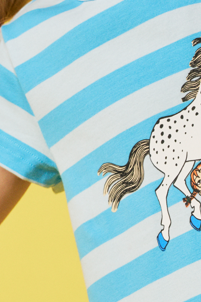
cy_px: 271
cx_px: 310
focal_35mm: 160
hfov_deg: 8.4
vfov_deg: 12.7
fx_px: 1340
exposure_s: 1/200
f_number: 5.6
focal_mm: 35
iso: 400
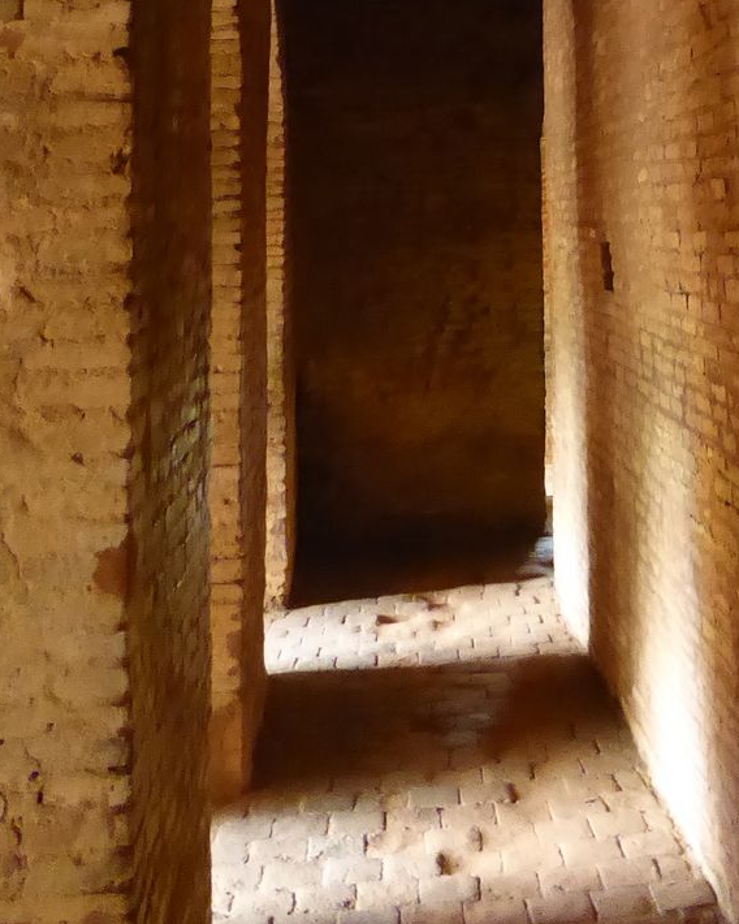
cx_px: 536
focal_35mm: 55
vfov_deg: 32.3
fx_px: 1504
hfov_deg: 27.3
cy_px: 73
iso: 1600
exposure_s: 1/4
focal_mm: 4.3
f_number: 3.3
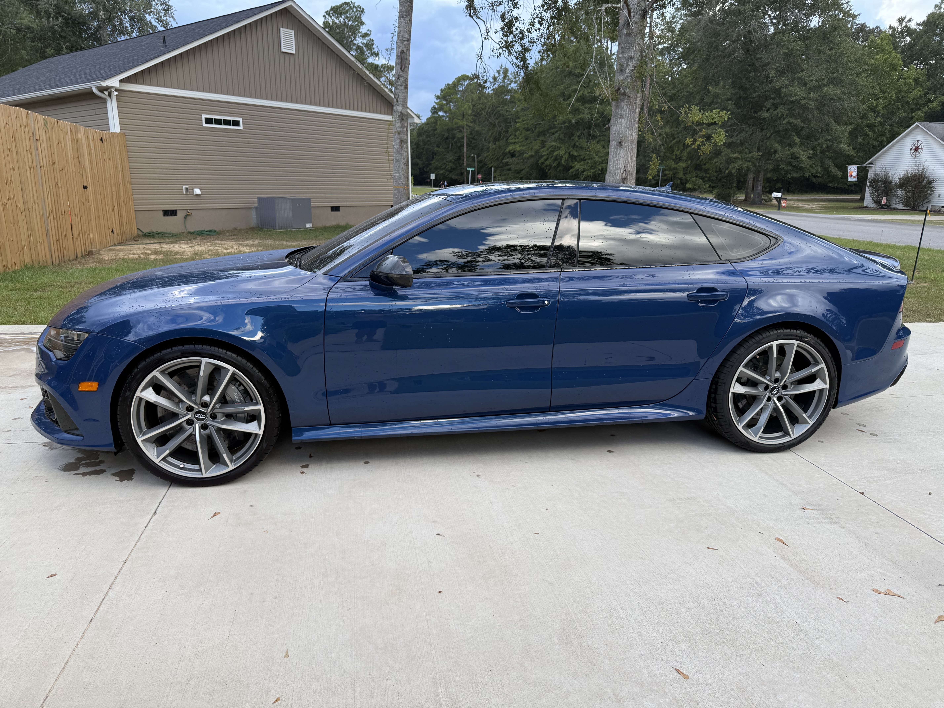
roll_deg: +0.4
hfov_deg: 71.6
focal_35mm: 24
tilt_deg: -13.4
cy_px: 354
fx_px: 654
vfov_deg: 56.8
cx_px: 472
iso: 80
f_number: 1.78
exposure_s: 1/491
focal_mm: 6.76
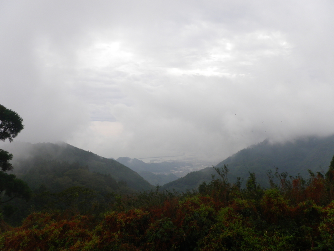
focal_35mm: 35
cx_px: 167
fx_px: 338
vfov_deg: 40.7
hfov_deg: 52.6
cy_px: 126
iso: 64
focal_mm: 6.2
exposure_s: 1/160
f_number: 6.3
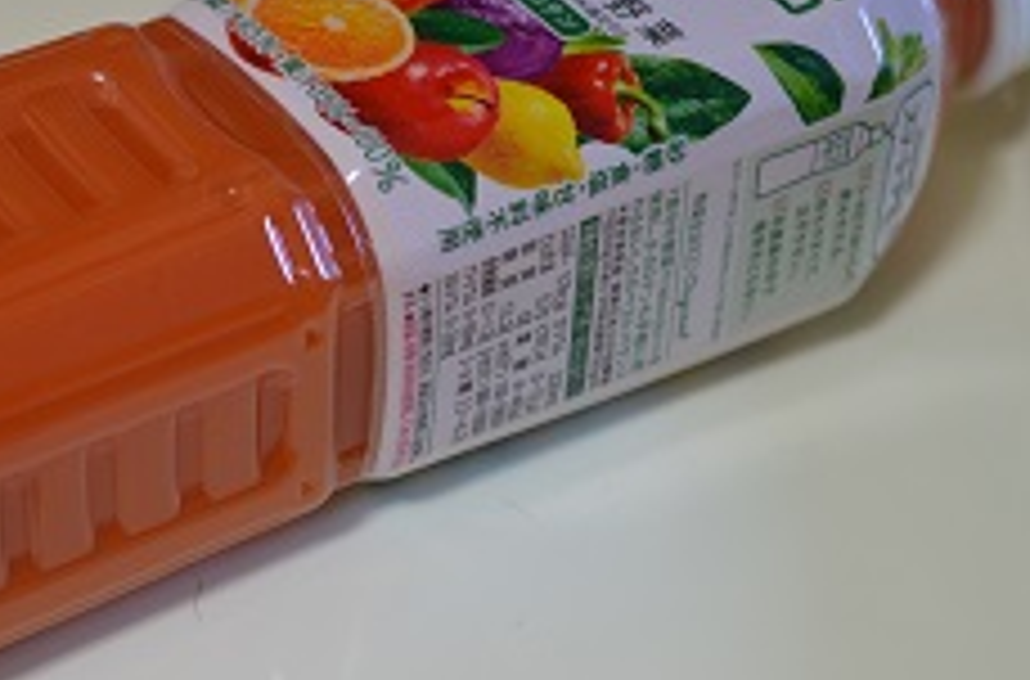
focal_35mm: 105
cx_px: 301
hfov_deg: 19.4
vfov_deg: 12.9
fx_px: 2994
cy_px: 534
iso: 100
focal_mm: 40
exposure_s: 1/8
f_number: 3
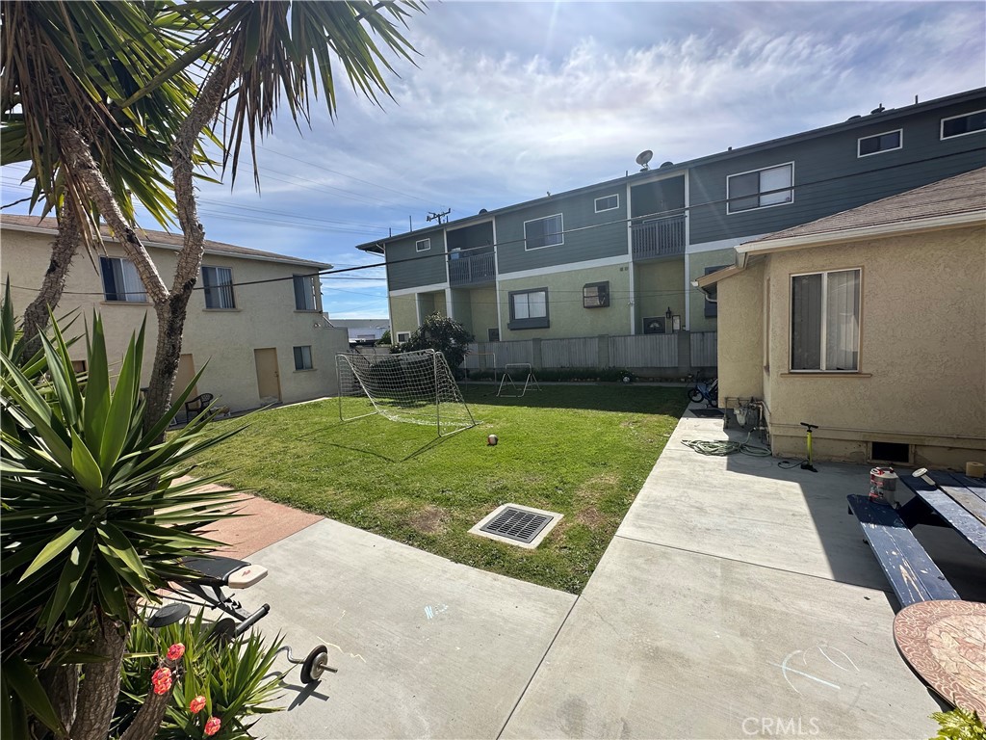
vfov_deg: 85.7
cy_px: 370
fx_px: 399
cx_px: 493
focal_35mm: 14
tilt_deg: -6.2
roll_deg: +3.7
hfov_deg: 102.1
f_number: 2.2
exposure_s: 1/1667
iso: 50
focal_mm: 2.22
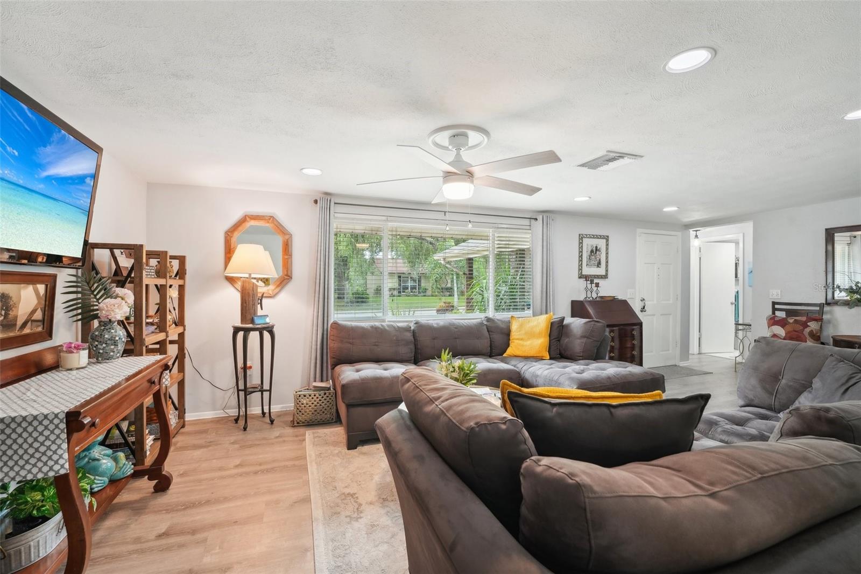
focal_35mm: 14
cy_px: 287
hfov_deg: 104.3
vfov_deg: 81.2
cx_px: 430
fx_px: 335
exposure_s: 1/10
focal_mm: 14
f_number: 8
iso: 400
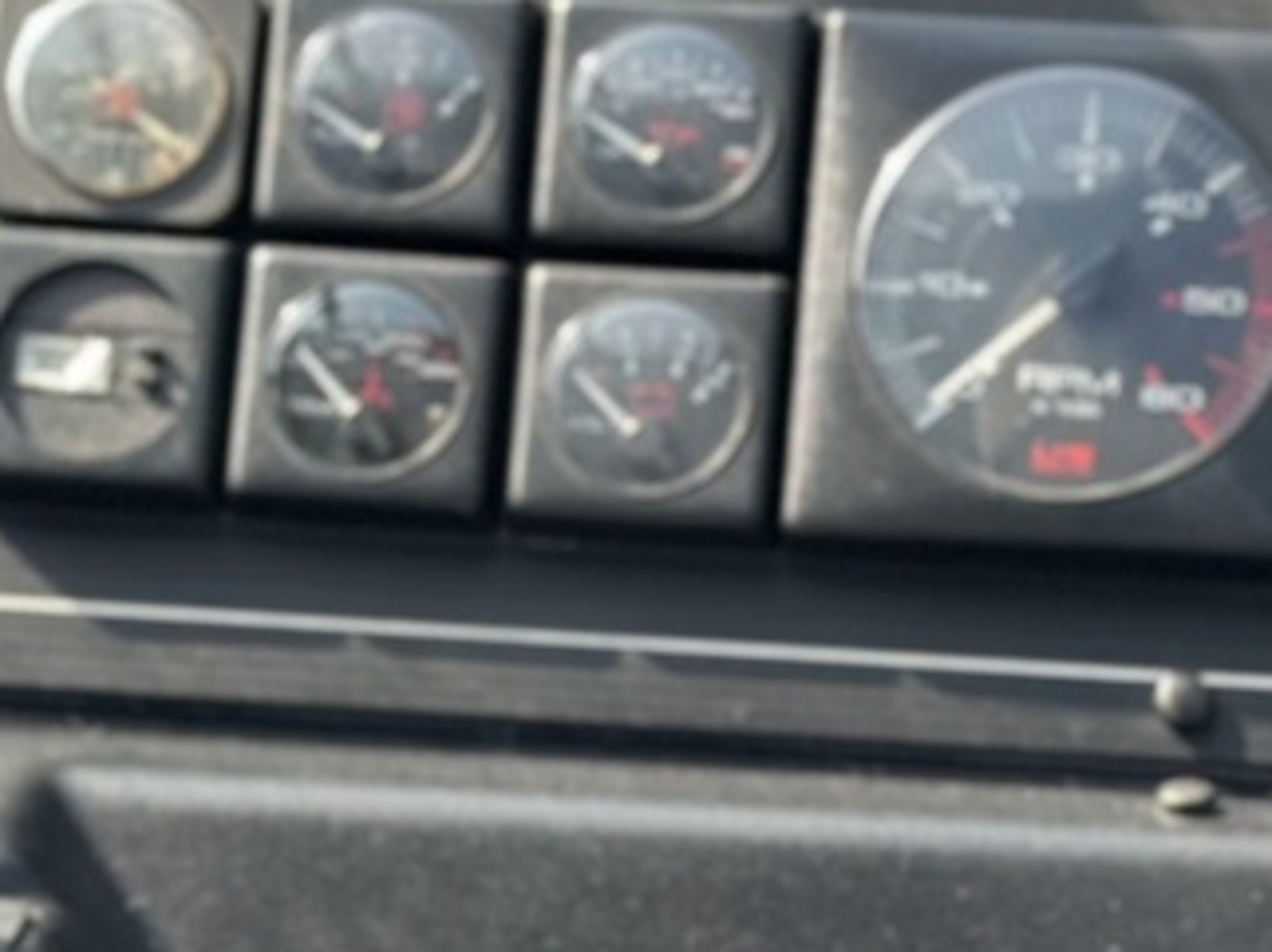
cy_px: 1268
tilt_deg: -23.3
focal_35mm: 179
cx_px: 1027
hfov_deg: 11.0
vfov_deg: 8.2
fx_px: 6573
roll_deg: -1.0
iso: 80
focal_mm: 6.86
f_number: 1.78
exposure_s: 1/571
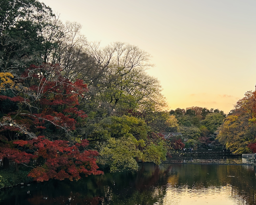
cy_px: 124
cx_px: 149
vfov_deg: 31.3
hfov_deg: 38.7
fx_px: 364
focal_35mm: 48
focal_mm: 5.7
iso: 40
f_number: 1.5
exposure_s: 1/240
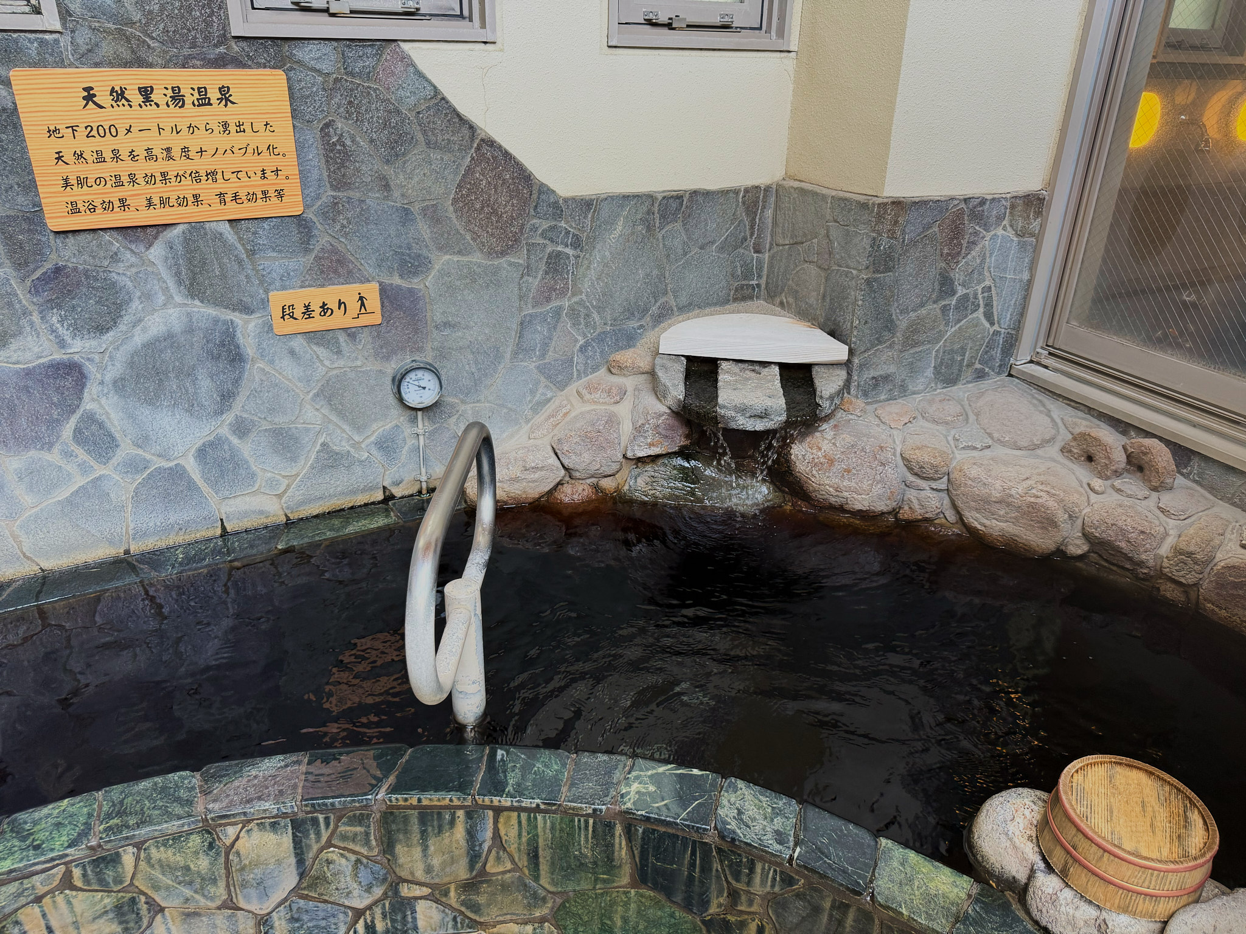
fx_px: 864
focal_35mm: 24
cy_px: 467
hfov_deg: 71.6
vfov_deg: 56.8
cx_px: 623
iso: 100
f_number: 1.8
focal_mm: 6.76
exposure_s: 1/121
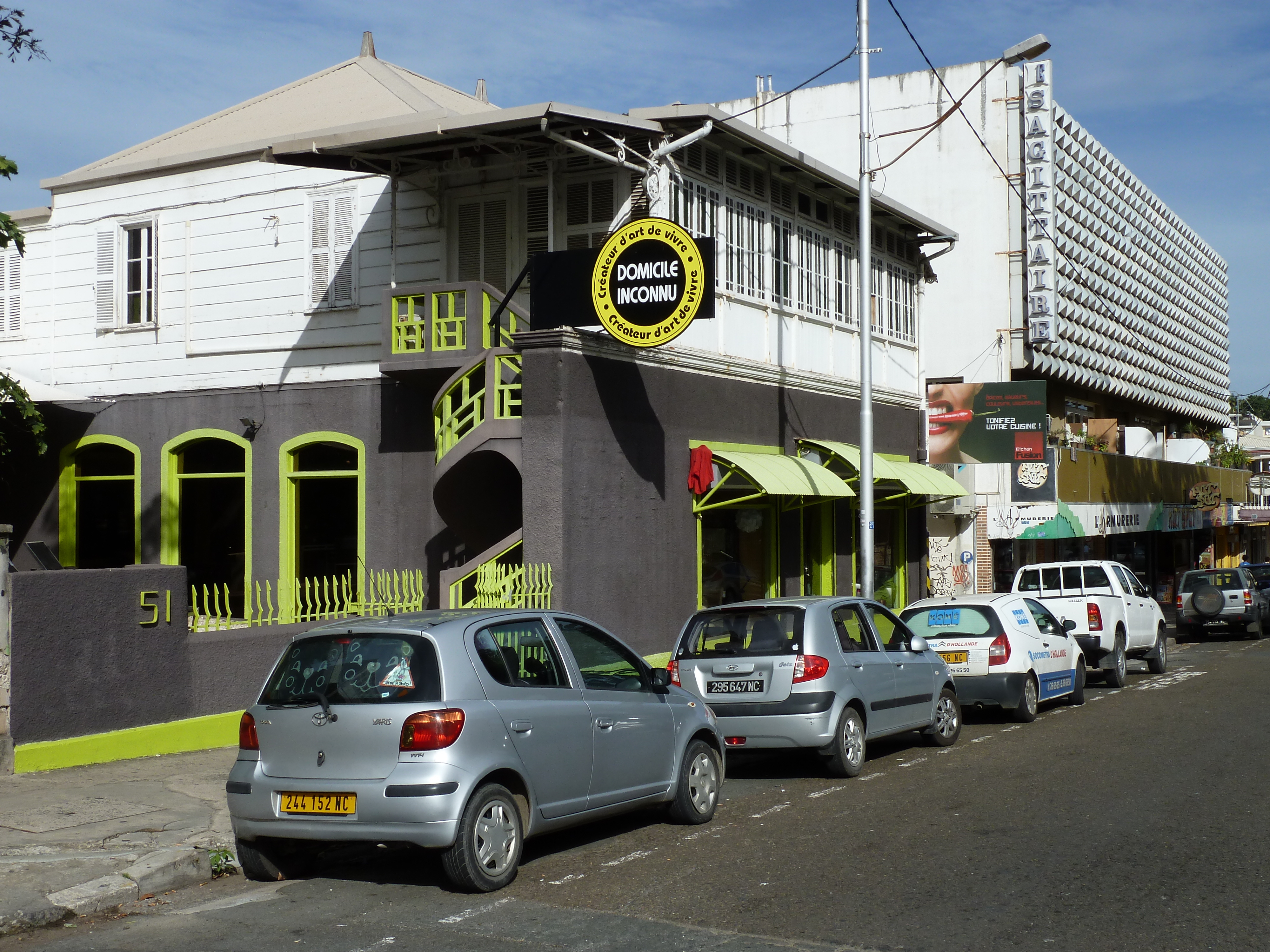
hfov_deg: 46.8
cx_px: 635
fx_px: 1468
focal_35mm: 40
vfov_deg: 36.0
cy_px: 476
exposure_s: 1/500
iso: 80
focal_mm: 6.5
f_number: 5.6
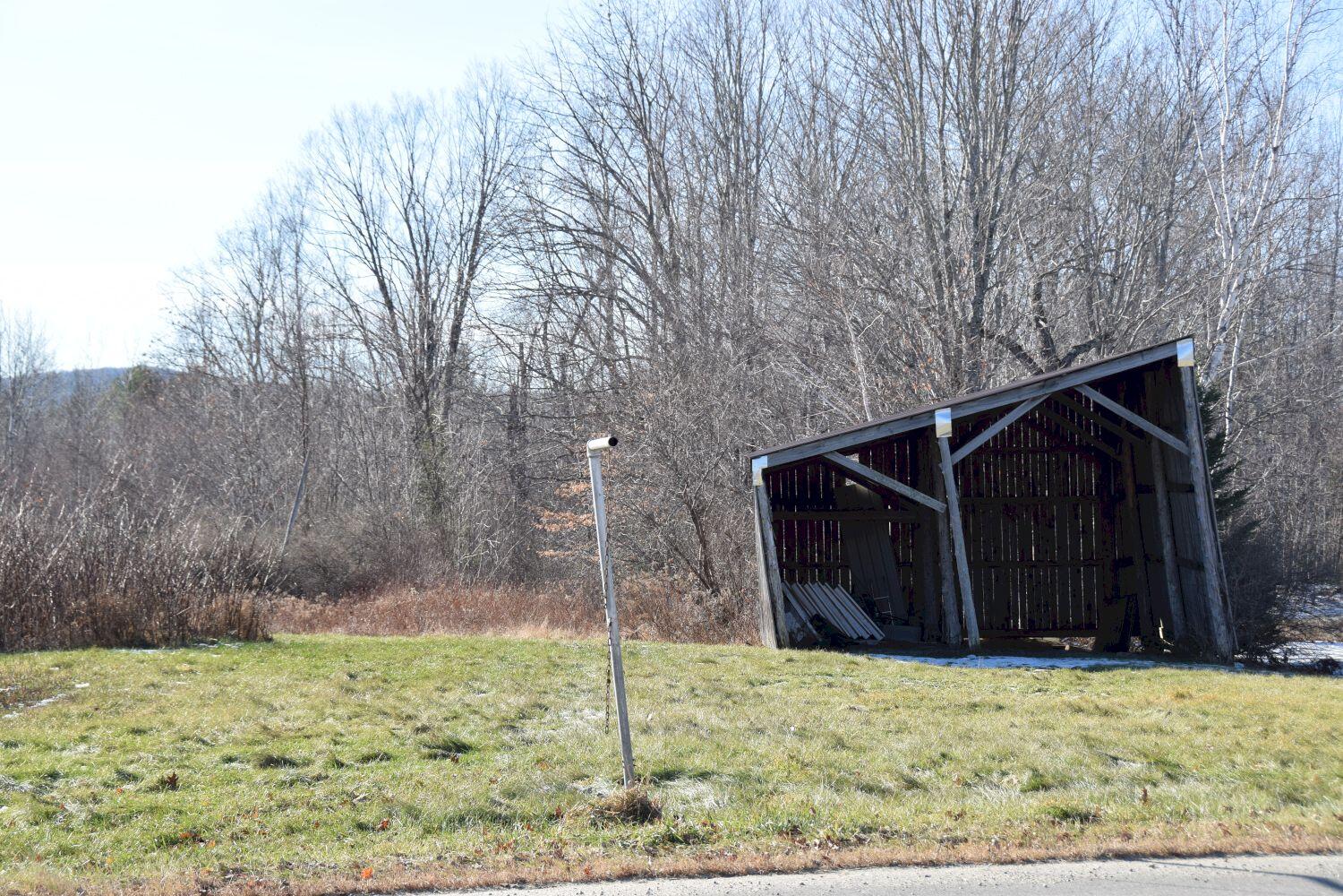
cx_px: 672
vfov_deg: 16.6
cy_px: 448
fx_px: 3077
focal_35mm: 82
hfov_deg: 24.6
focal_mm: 55
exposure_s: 1/320
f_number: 8
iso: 200
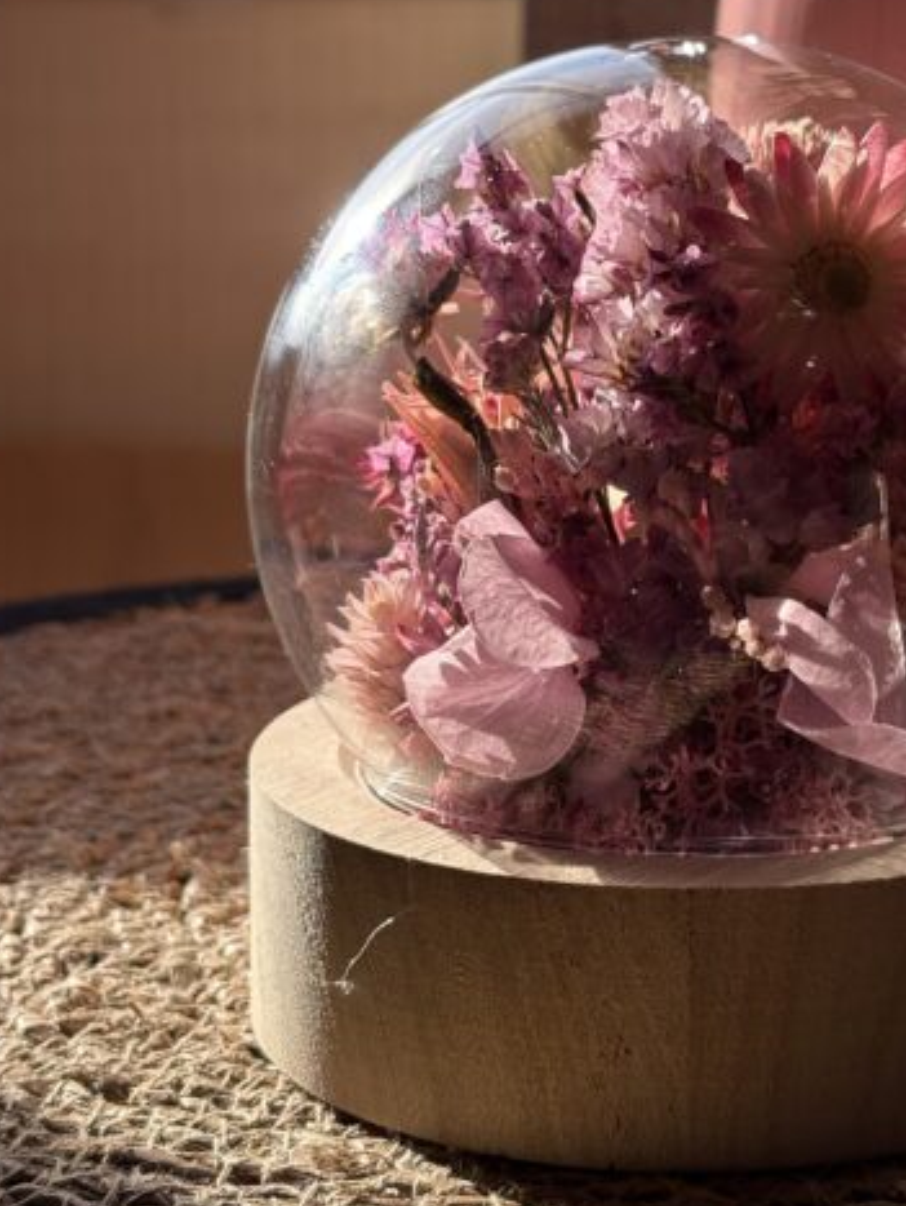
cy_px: 374
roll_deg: -0.2
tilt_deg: -9.1
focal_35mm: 89
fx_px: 3102
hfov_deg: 16.5
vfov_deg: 21.9
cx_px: 697
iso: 50
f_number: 1.6
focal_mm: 5.96
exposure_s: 1/544
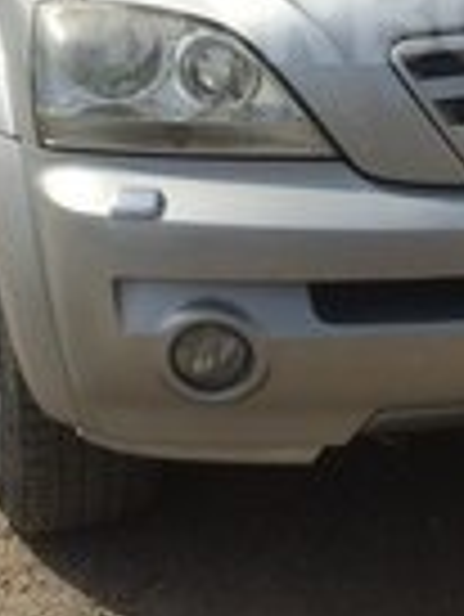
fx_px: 1874
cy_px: 13
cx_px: 423
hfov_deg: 14.0
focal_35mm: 105
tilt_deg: -14.4
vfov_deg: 18.3
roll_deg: -0.8
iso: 40
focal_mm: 4.15
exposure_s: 1/4566
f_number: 2.2
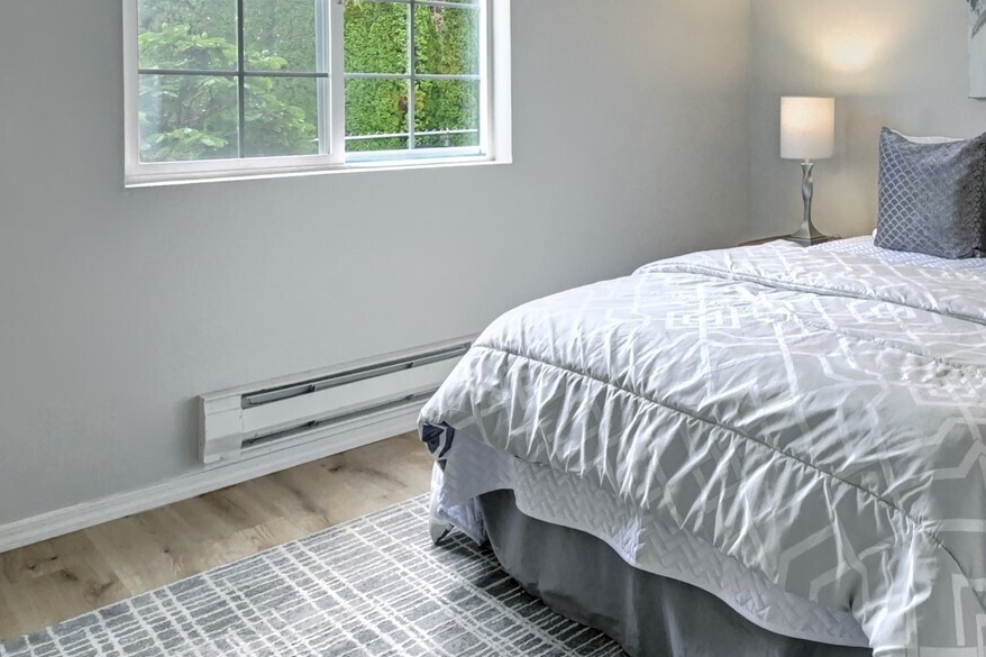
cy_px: 154
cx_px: 828
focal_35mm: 29
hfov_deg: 57.4
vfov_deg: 43.3
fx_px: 794
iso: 3200
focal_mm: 10
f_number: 11
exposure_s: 1/5
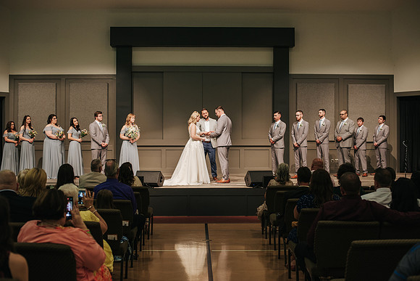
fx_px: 594
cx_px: 212
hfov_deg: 39.0
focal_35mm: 51
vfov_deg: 26.6
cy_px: 140
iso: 1000
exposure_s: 1/200
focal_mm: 50
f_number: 3.2
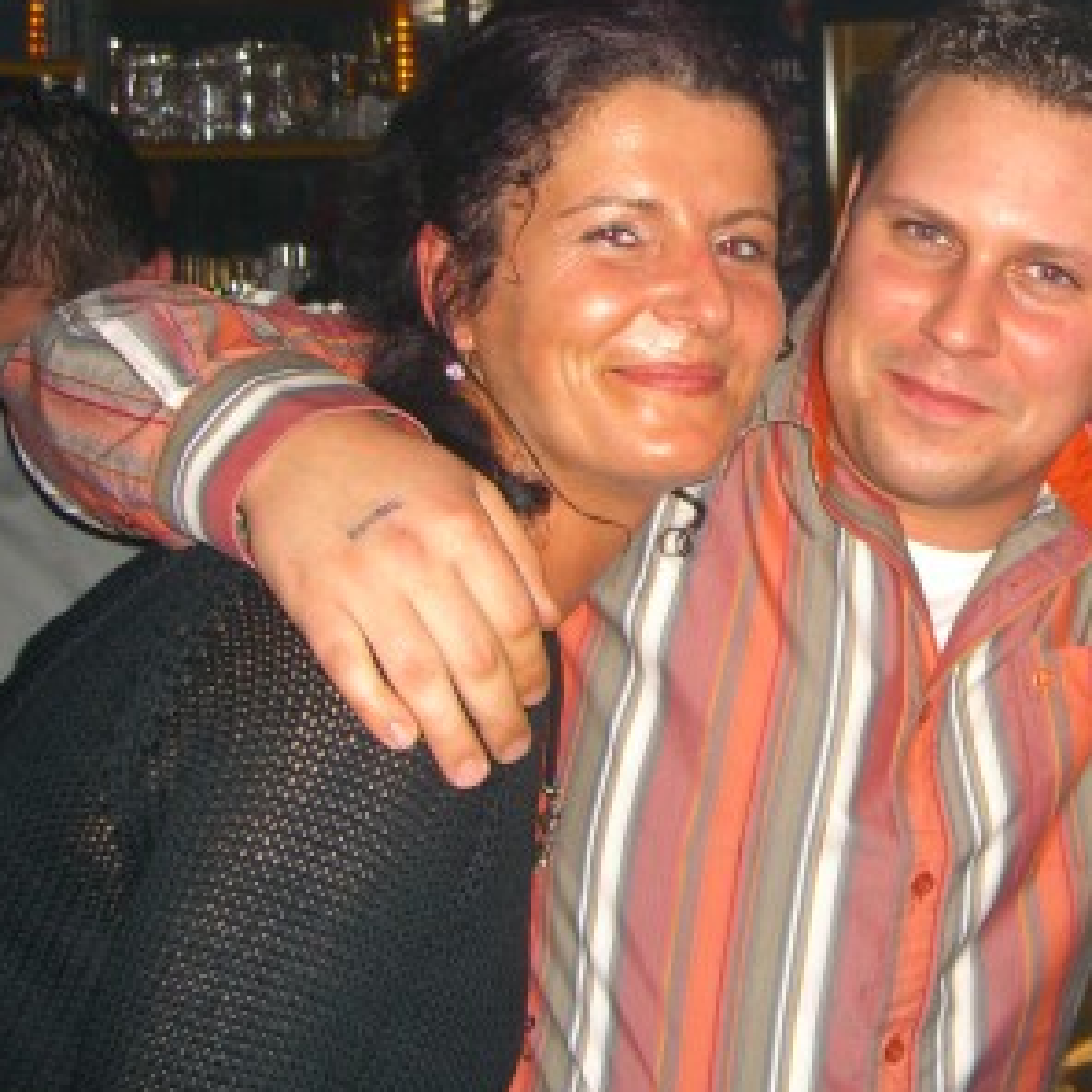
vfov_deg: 25.1
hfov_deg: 24.4
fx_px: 2427
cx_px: 1040
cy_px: 288
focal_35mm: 68
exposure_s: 1/60
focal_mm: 7.9
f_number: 2.8
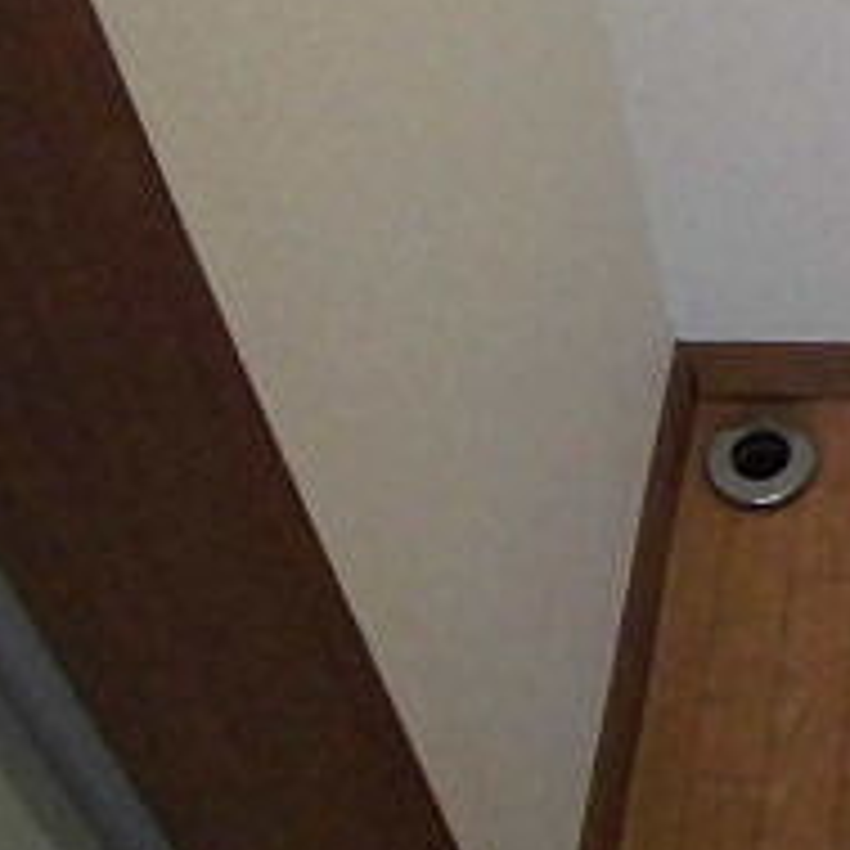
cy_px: -130
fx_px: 2167
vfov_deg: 20.9
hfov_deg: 19.7
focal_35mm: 78
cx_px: 1219
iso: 800
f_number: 2.8
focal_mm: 4.7
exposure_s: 1/60
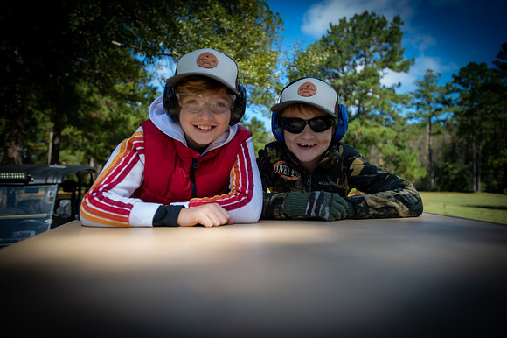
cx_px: 254
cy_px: 169
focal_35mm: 26
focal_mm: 26
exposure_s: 1/800
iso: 160
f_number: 2.8
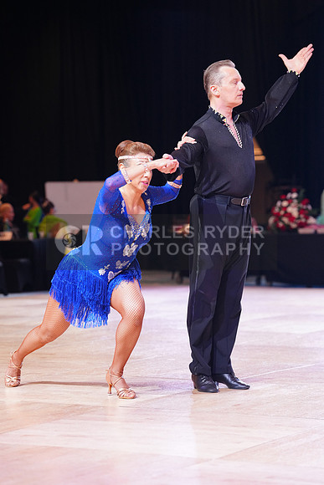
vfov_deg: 19.5
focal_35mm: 105
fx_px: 1417
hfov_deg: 13.0
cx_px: 162
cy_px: 242
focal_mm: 105
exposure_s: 1/250
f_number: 3.5
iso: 2000
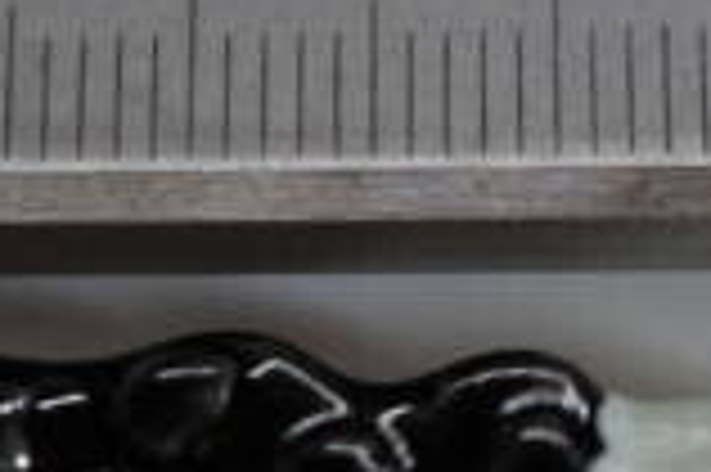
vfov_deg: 7.4
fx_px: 3591
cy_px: 650
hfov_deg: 11.3
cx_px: 274
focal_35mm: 182
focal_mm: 30
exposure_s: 1/60
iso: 800
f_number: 4
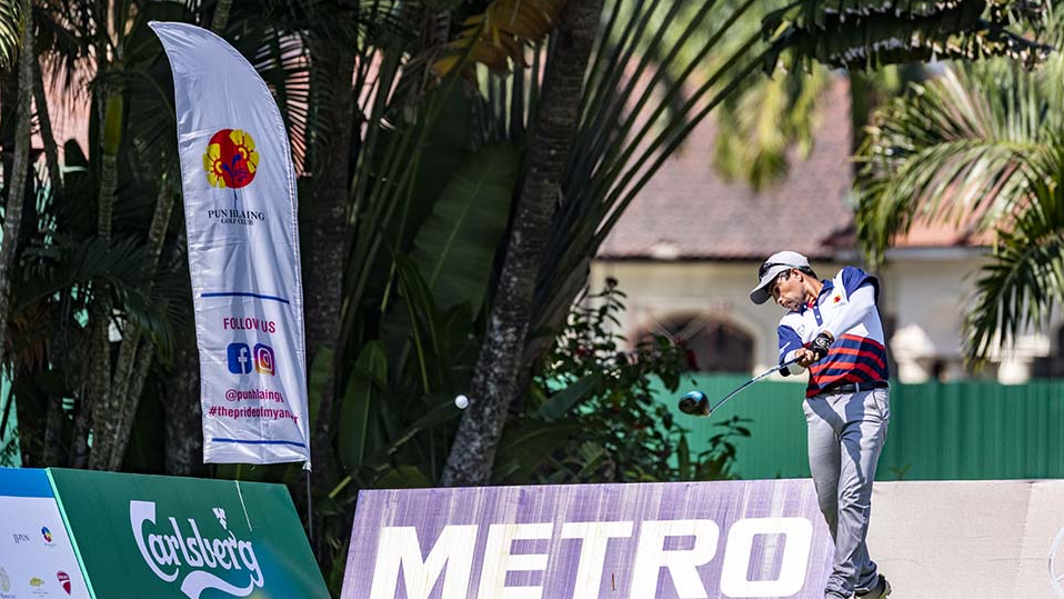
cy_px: 305
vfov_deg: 2.9
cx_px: 532
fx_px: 11850
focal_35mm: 420
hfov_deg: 5.1
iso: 800
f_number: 5.6
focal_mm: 400
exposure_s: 1/4000
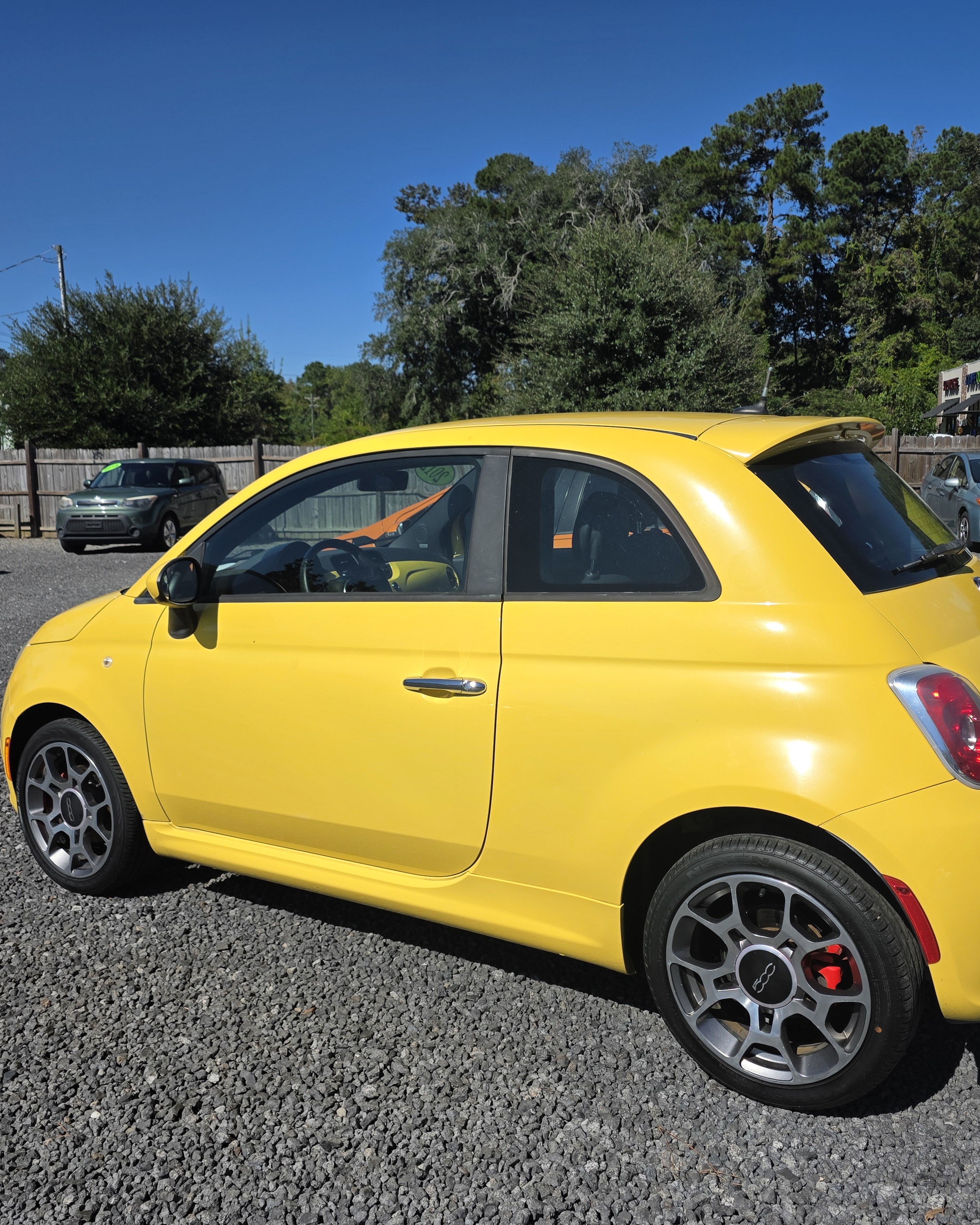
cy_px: 612
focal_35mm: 30
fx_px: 1087
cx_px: 507
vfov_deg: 58.8
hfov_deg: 48.5
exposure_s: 1/7944
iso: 64
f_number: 1.7
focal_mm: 6.3
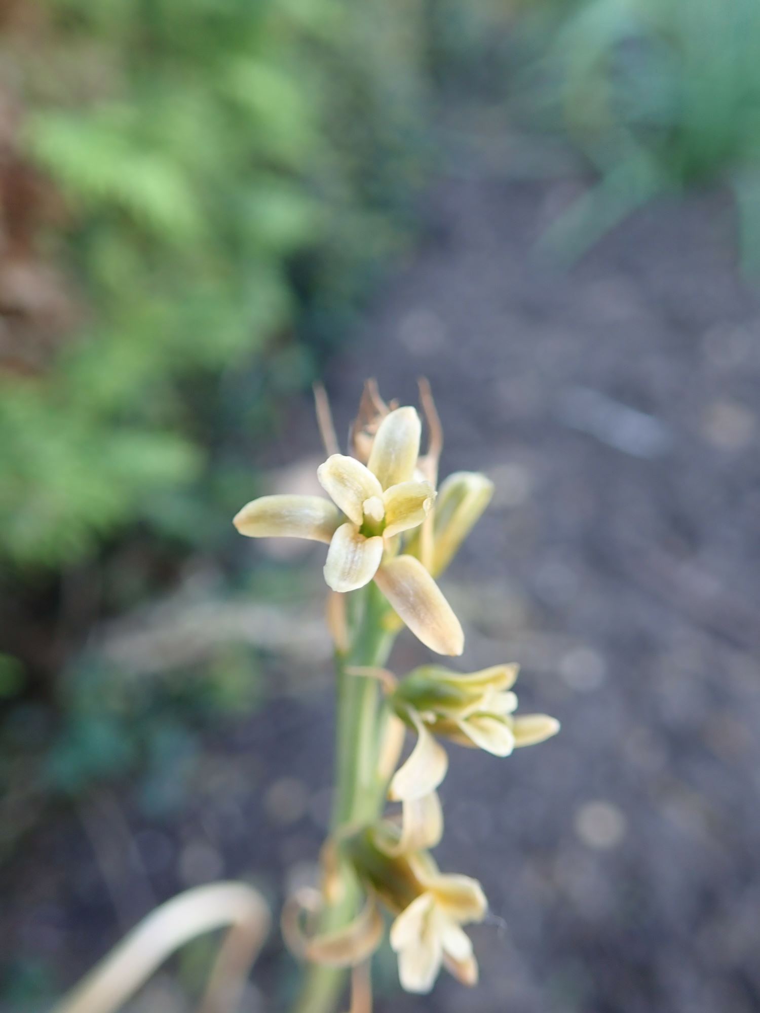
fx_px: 878
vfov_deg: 60.0
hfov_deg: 46.8
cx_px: 380
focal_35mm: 30
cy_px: 506
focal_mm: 5.5
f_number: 2.3
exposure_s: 1/125
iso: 160
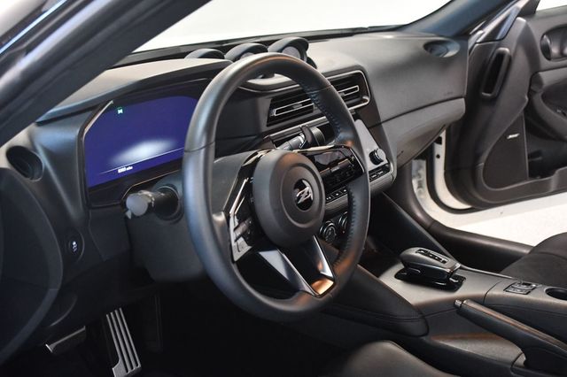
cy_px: 188
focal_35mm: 51
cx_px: 284
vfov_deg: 26.5
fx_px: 803
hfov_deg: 38.9
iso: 4500
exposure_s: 1/60
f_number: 4.2
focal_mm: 34
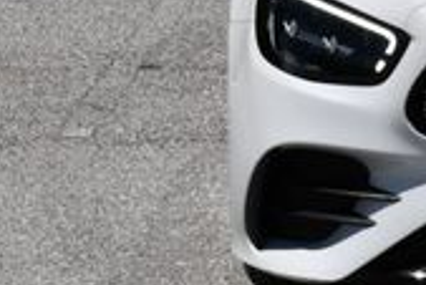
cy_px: -20
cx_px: 671
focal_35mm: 243
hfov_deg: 8.3
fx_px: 2878
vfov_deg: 5.6
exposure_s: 1/400
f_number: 10
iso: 100
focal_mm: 32
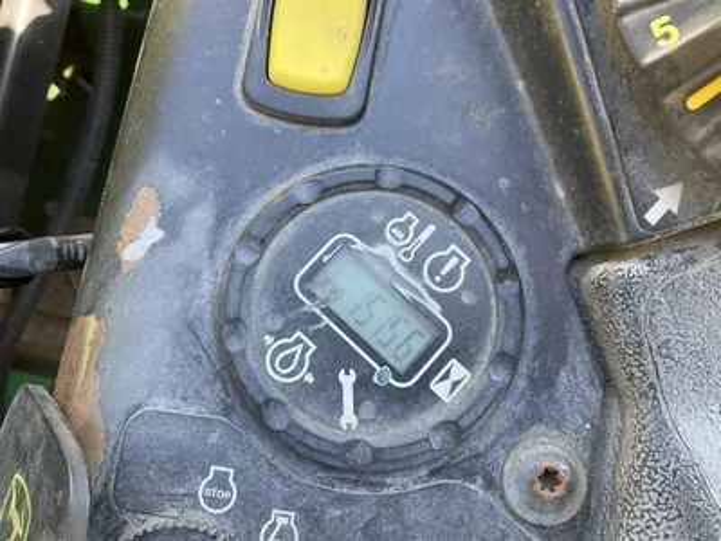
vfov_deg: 48.2
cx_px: 360
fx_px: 604
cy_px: 270
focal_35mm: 29
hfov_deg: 61.7
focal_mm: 3
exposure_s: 1/122
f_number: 1.8
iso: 40
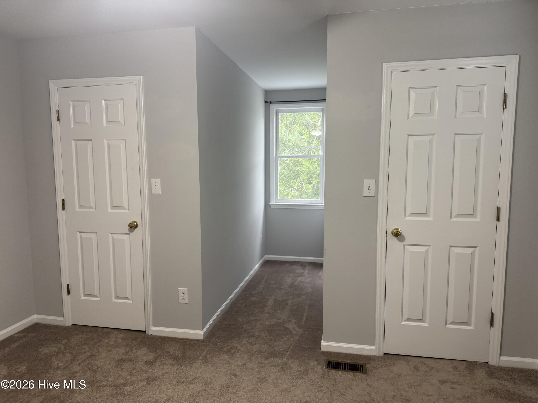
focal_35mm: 24
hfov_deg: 71.6
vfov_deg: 56.8
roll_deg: +0.9
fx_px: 373
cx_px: 269
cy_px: 202
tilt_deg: -6.3
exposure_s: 1/120
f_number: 1.78
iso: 160
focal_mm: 6.76
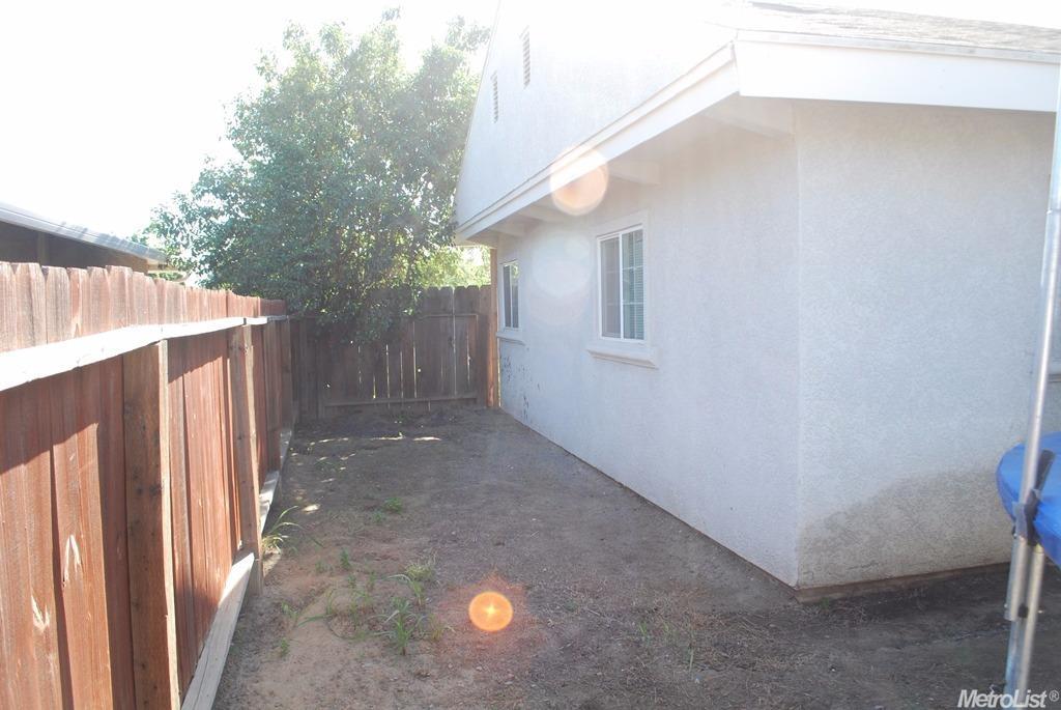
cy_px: 355
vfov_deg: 48.0
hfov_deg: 67.3
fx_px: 797
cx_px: 530
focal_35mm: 27
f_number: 6.3
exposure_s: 1/160
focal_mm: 18
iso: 400
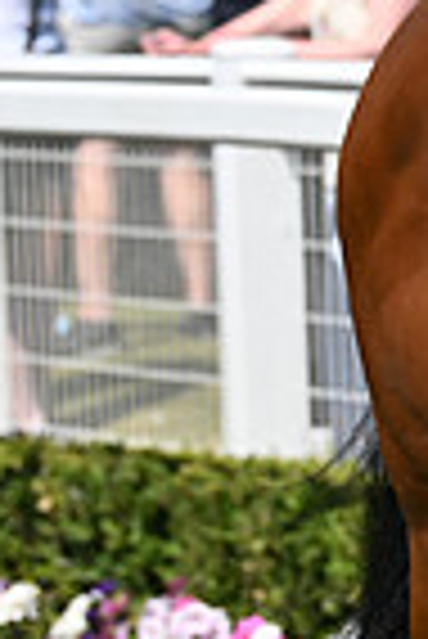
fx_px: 9428
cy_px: -187
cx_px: 1140
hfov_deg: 2.6
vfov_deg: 3.9
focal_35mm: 530
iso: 400
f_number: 5.6
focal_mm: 130
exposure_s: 1/2500
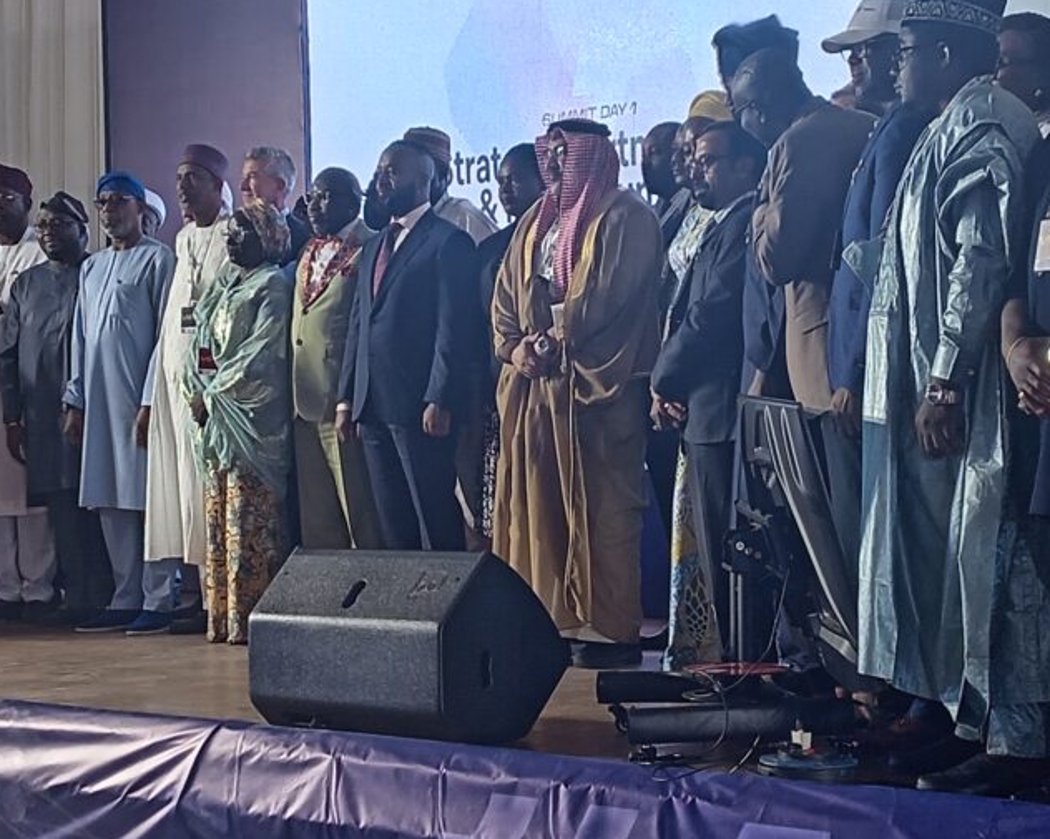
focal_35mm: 80
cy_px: 418
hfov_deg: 23.9
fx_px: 2485
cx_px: 529
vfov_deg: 19.2
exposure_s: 1/33.3
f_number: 1.8
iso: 187
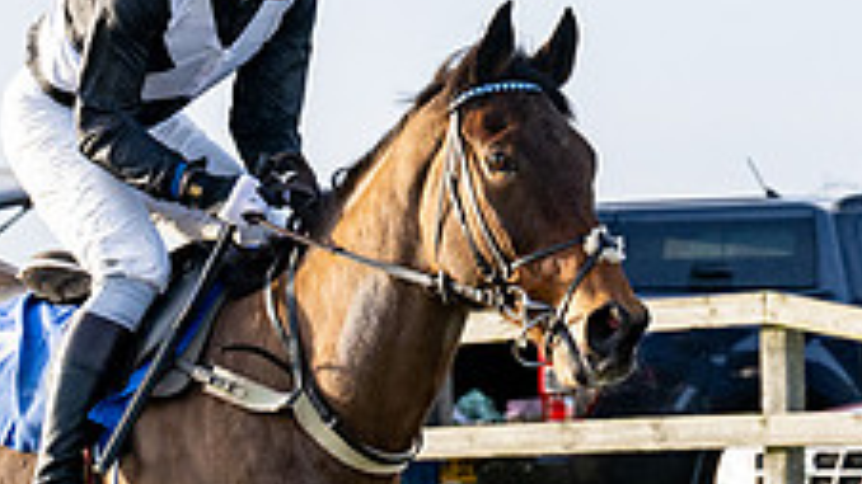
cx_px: 619
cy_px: 403
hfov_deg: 5.4
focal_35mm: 398
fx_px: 9095
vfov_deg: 3.0
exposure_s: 1/1250
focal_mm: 73
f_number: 5
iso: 400
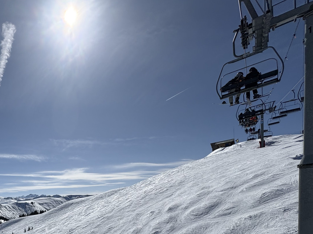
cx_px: 58
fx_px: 235
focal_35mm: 26
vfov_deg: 47.1
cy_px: 216
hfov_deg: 61.2
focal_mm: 2.22
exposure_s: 1/6135
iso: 32
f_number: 2.2
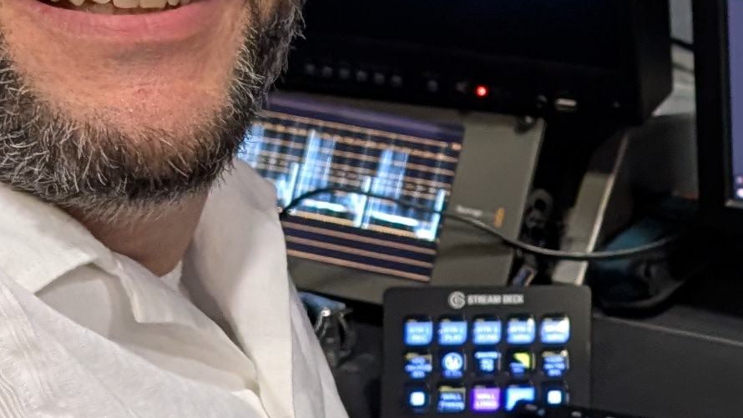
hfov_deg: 17.4
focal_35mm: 120
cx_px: 755
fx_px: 2365
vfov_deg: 10.1
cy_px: 330
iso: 1442
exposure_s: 1/120
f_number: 1.68
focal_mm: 6.9
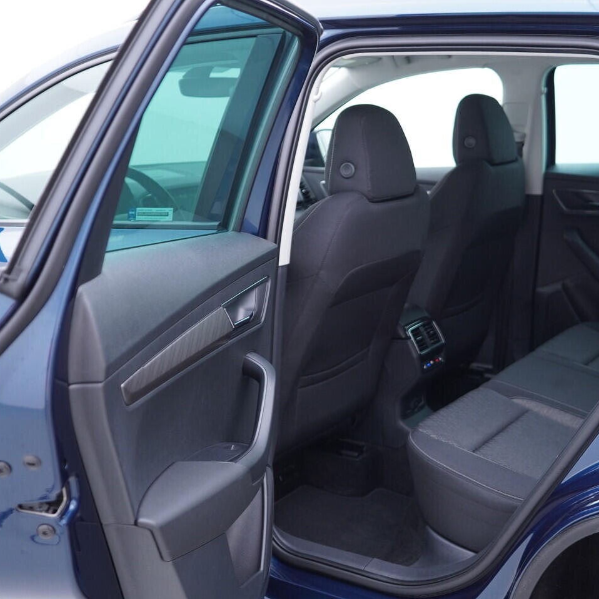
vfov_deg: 36.8
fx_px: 901
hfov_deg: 36.5
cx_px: 391
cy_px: 300
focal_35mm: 46
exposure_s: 1/40
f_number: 2.8
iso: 250
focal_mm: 24
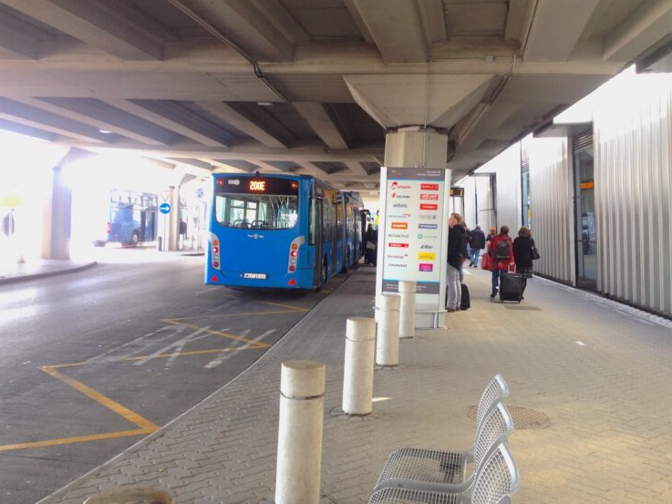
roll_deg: -3.4
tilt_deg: -2.9
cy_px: 252
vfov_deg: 37.7
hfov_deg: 49.0
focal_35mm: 38
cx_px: 338
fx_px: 738
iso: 50
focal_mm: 4.28
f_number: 2.4
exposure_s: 1/40
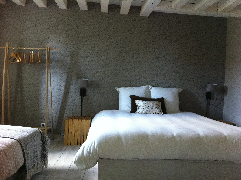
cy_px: 90
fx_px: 243
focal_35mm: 35
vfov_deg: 40.6
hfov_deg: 52.7
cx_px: 120
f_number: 2.8
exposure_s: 1/17
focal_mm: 3.85
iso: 250
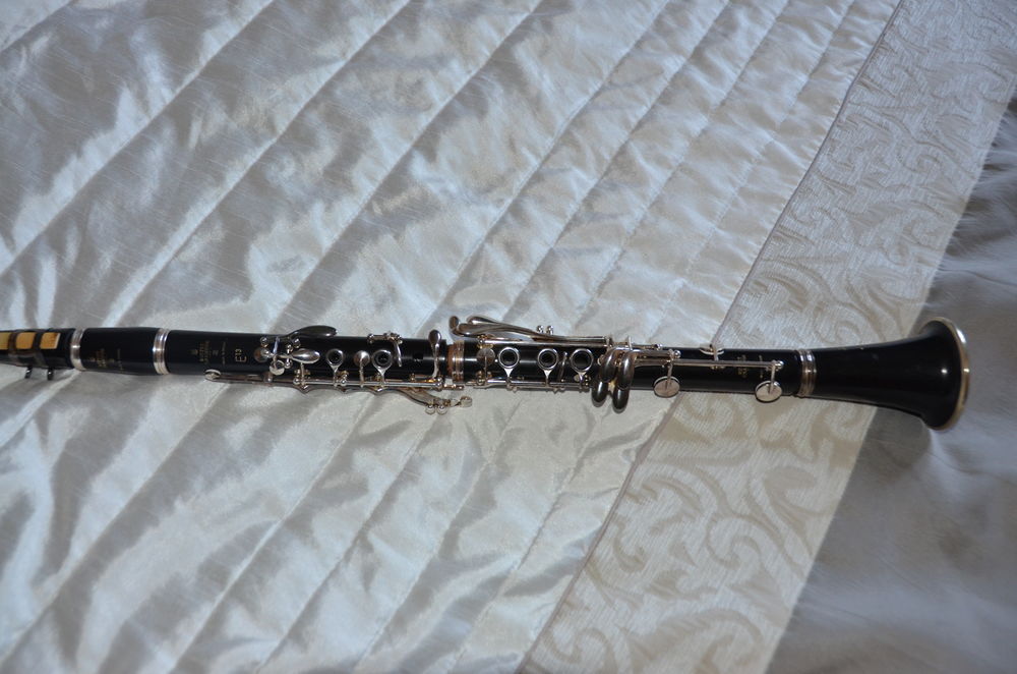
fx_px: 930
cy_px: 337
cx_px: 508
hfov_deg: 57.3
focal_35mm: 33
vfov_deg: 39.8
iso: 800
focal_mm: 22
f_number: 3.8
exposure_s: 1/60
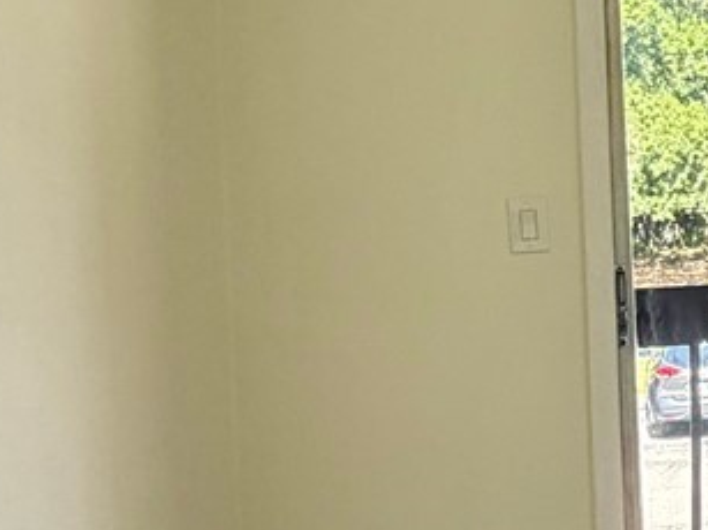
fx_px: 1492
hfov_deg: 20.7
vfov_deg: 20.1
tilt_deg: -2.1
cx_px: 1183
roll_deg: +1.8
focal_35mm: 73
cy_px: 198
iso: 160
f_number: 2.2
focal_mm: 2.22
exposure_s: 1/121
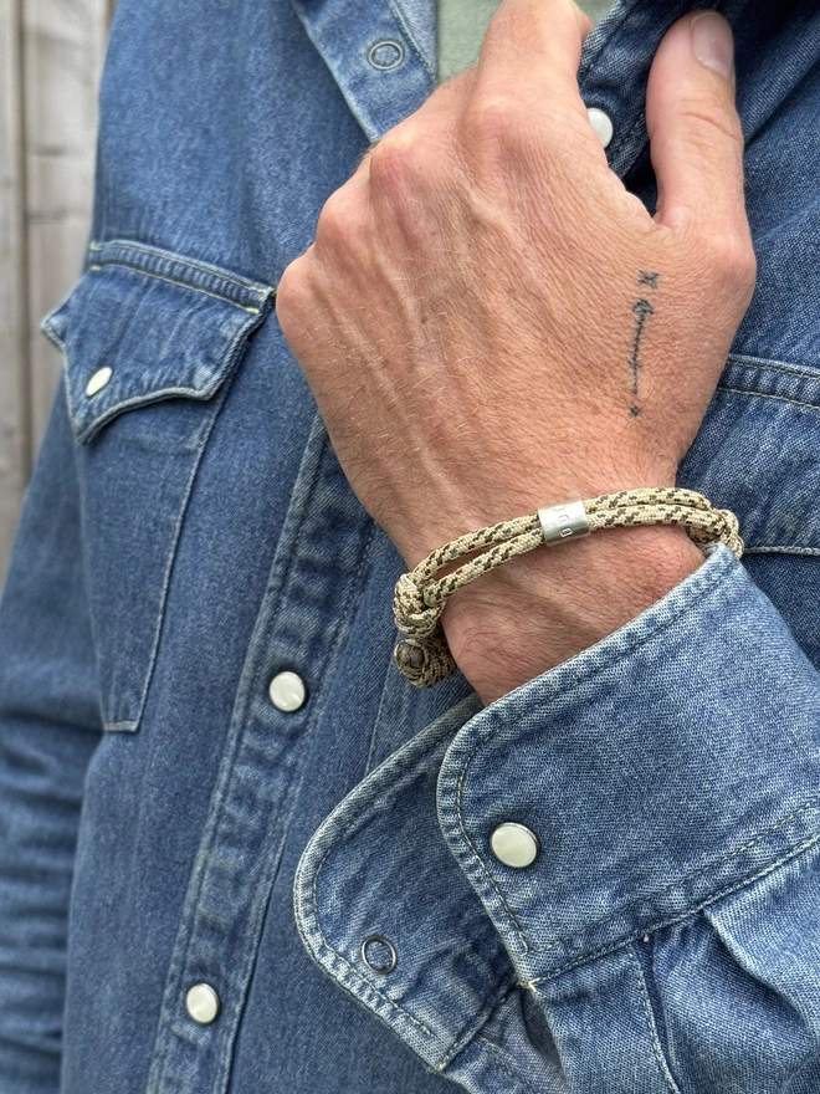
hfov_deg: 30.3
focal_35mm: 48
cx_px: 410
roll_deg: -2.7
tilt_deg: -15.0
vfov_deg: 39.7
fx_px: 1516
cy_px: 547
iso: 64
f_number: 1.78
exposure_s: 1/1242
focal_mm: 6.76
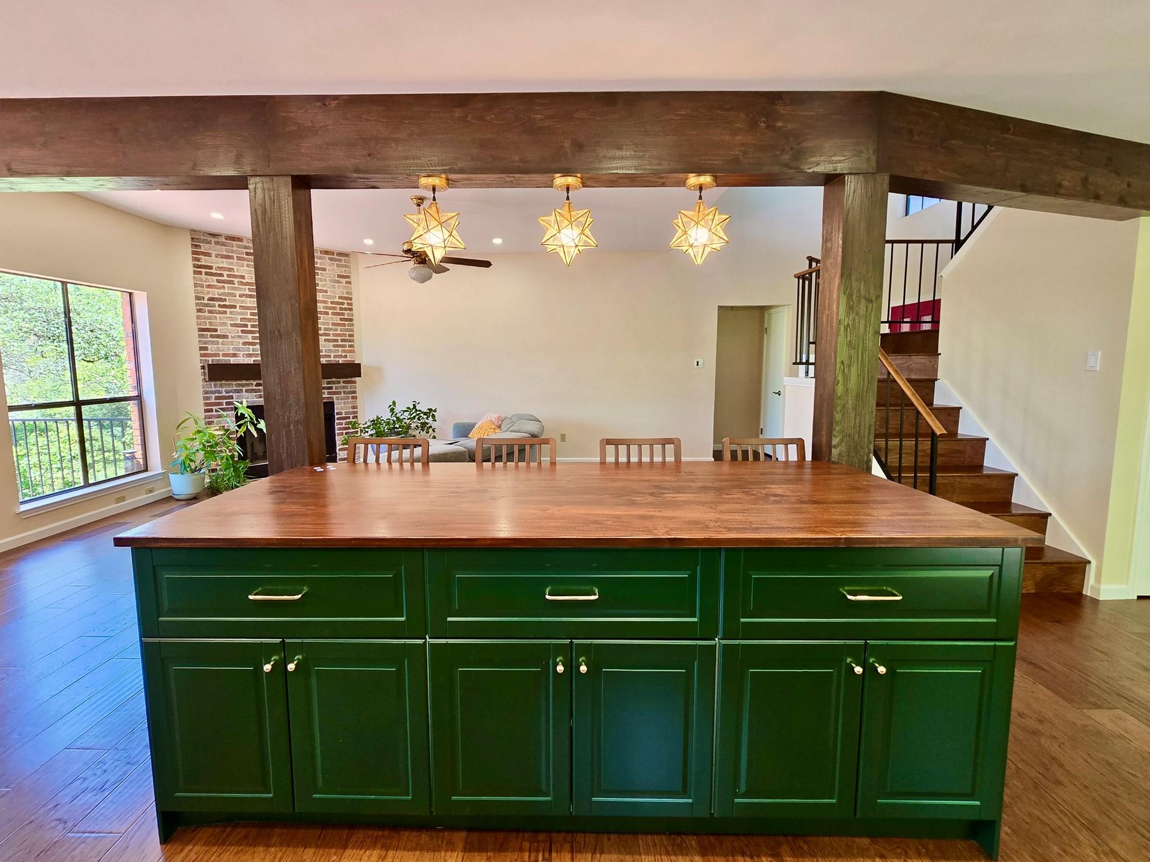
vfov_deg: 85.6
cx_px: 552
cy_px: 417
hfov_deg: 102.0
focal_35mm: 14
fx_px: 465
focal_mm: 2.2
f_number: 2.2
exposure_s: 1/60
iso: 100
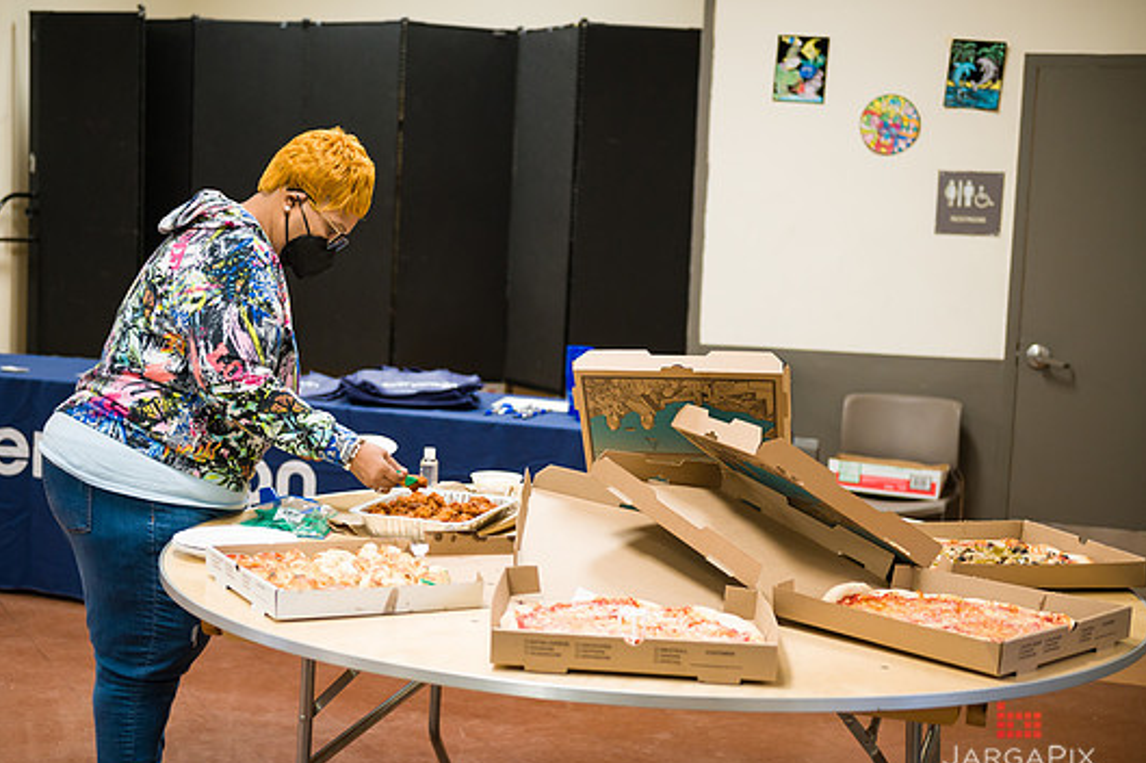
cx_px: 522
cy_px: 397
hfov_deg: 35.0
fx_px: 1813
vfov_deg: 23.7
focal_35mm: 57
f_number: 3.2
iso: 1600
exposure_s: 1/200
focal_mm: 52
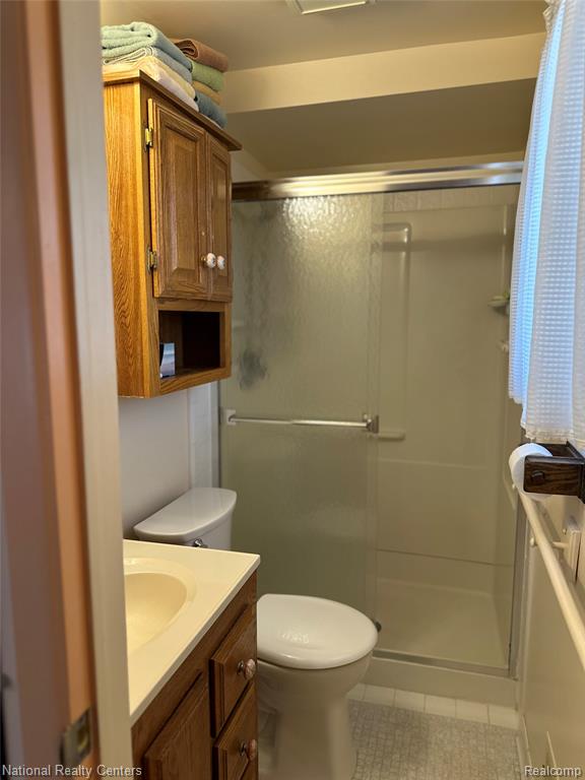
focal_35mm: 24
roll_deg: -0.2
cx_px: 292
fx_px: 541
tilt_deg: -6.7
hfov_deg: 56.8
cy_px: 390
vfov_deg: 71.6
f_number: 1.78
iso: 200
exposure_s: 1/120
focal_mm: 6.86
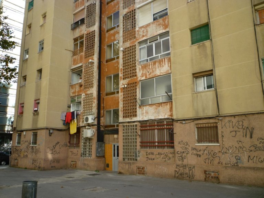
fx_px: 221
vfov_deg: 48.2
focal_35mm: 29
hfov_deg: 61.7
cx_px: 132
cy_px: 99
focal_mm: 5.2
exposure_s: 1/320
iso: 80
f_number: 3.3
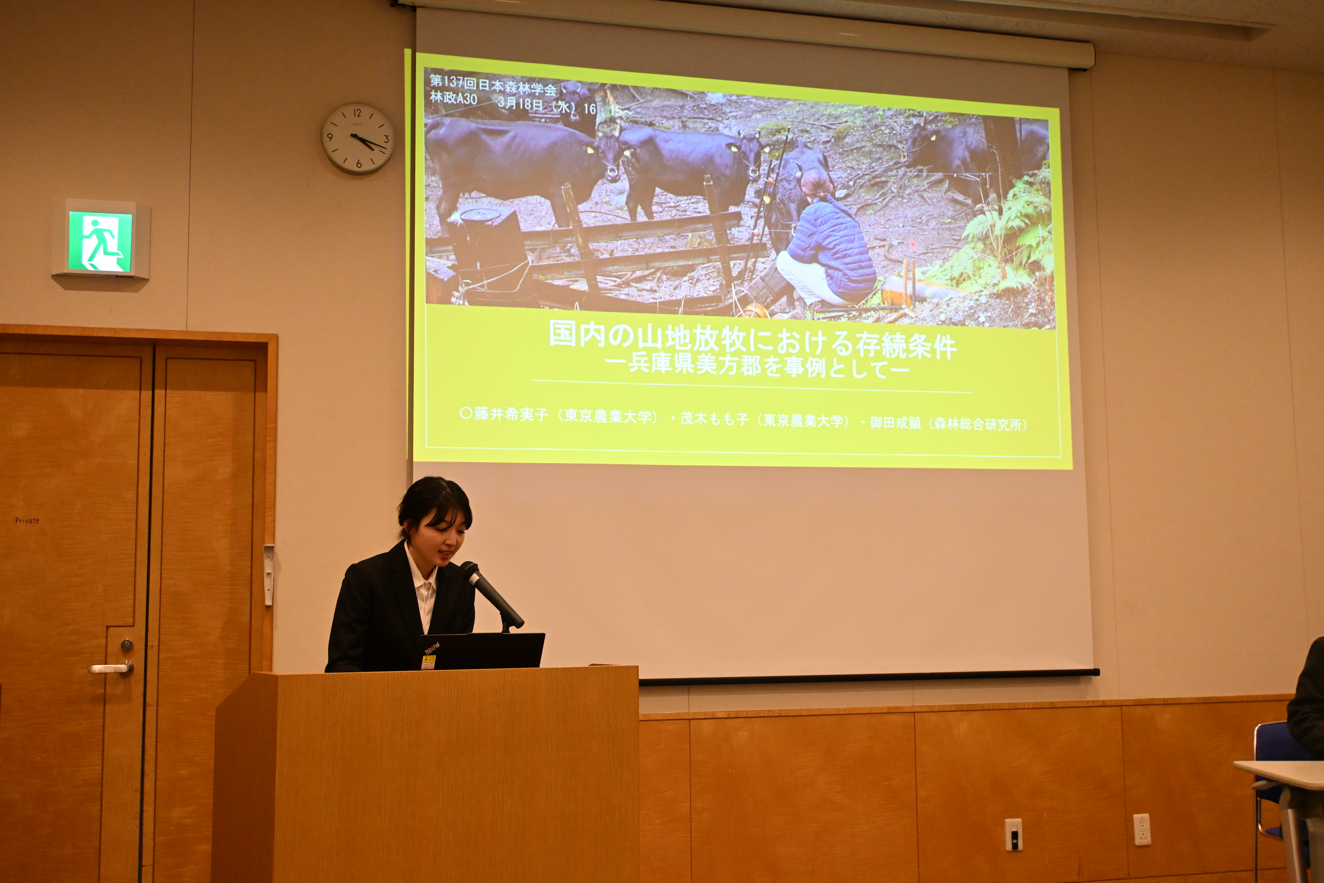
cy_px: 442
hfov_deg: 48.7
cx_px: 662
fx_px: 1462
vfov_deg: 33.6
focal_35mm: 40
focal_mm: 26.5
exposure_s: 1/250
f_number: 4.5
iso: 2500
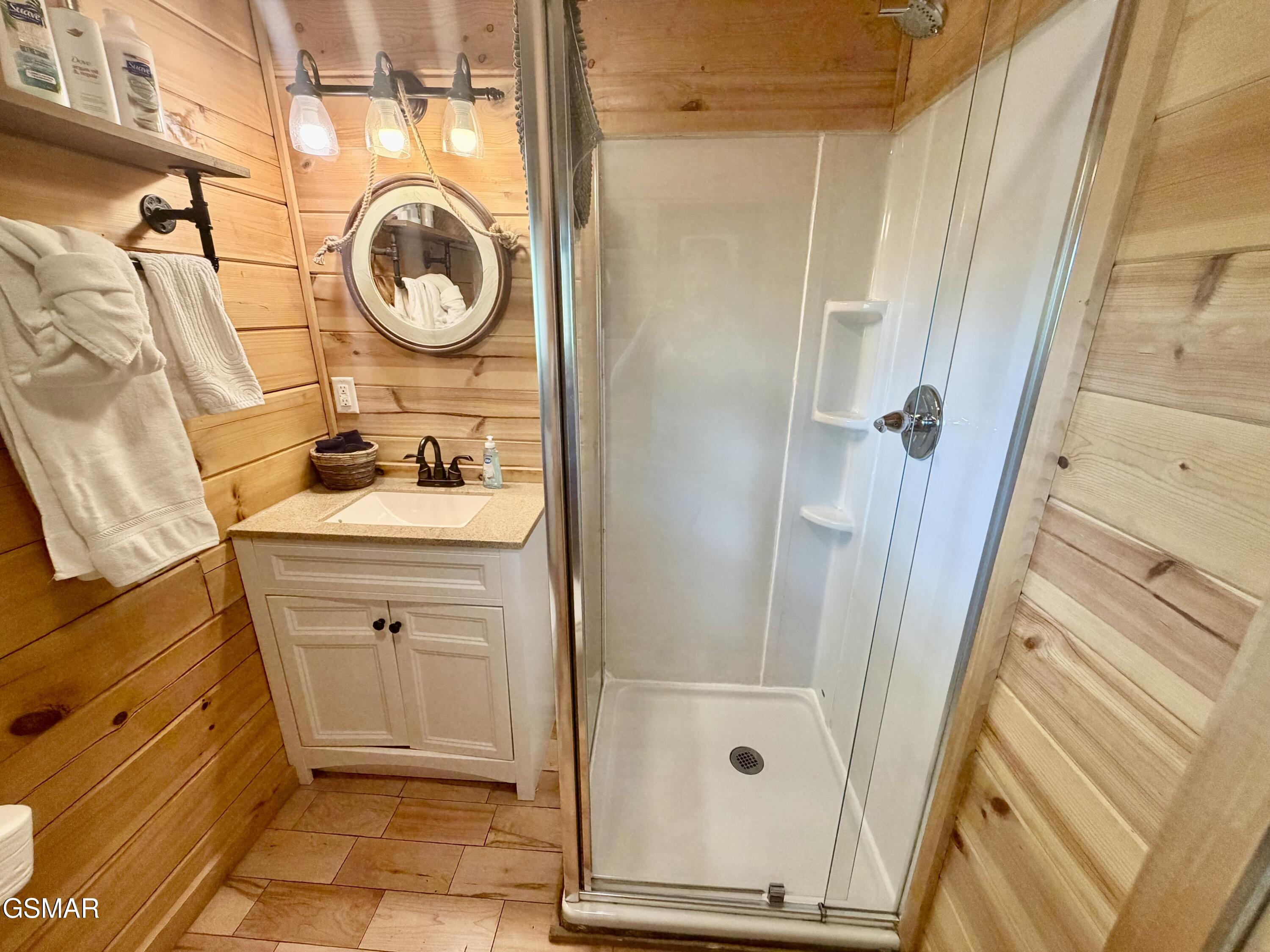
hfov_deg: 102.1
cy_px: 476
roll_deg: -0.6
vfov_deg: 85.7
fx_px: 514
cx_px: 635
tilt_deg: -18.7
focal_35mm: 14
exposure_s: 1/60
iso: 320
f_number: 2.2
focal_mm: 2.22
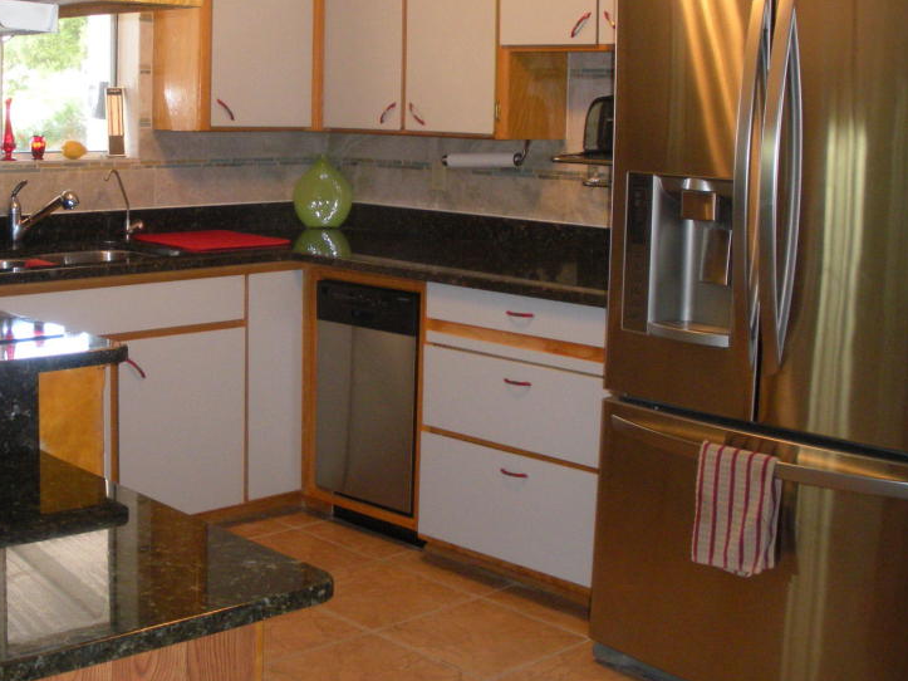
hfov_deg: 37.0
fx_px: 1338
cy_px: 200
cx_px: 281
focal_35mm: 51
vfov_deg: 28.3
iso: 301
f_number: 3.5
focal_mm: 6.3
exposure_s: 1/30
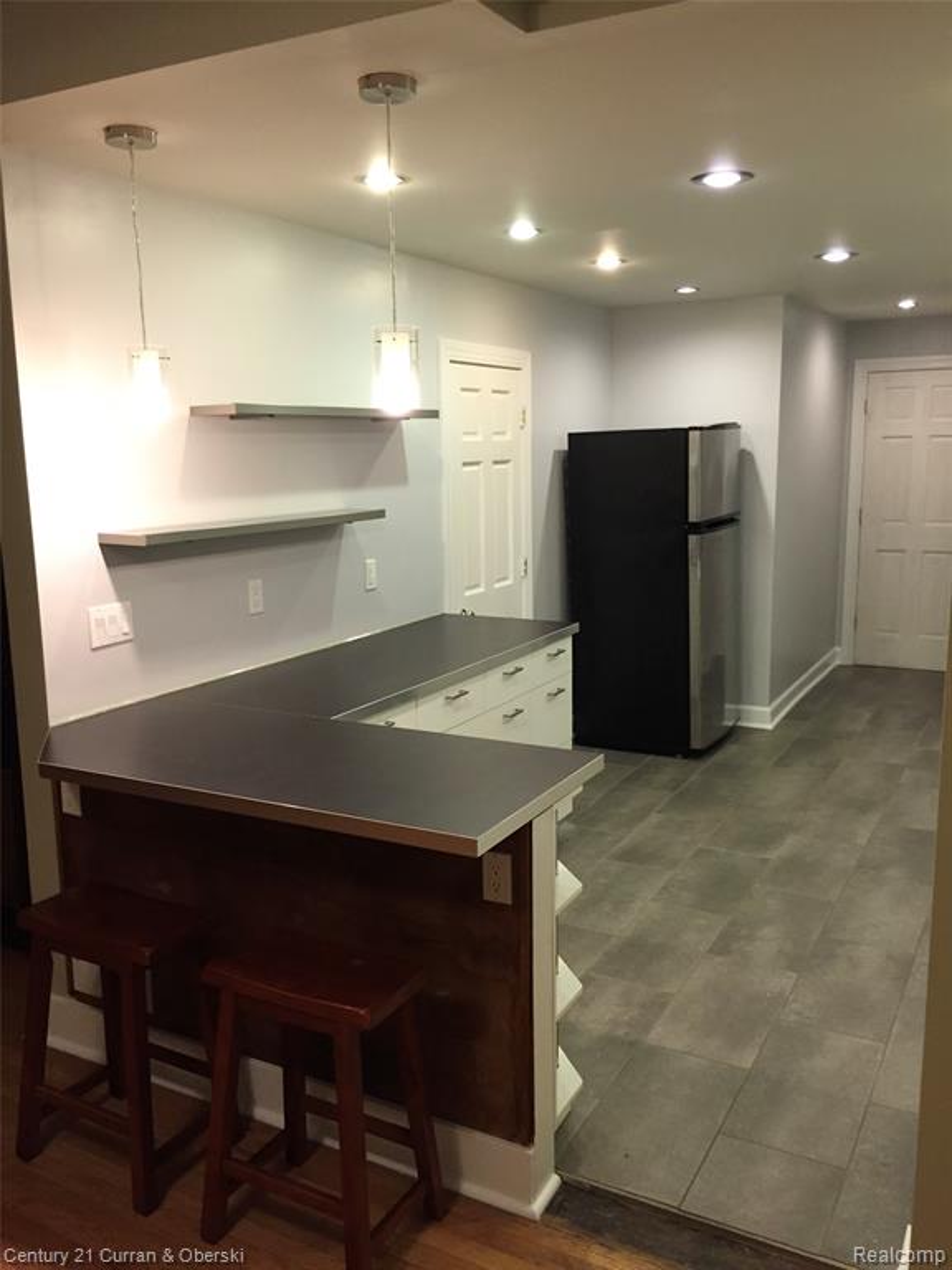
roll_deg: +1.2
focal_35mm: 29
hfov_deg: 48.2
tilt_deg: -10.0
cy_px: 635
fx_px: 1063
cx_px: 476
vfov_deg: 61.7
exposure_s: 1/30
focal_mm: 4.15
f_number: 2.2
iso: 125
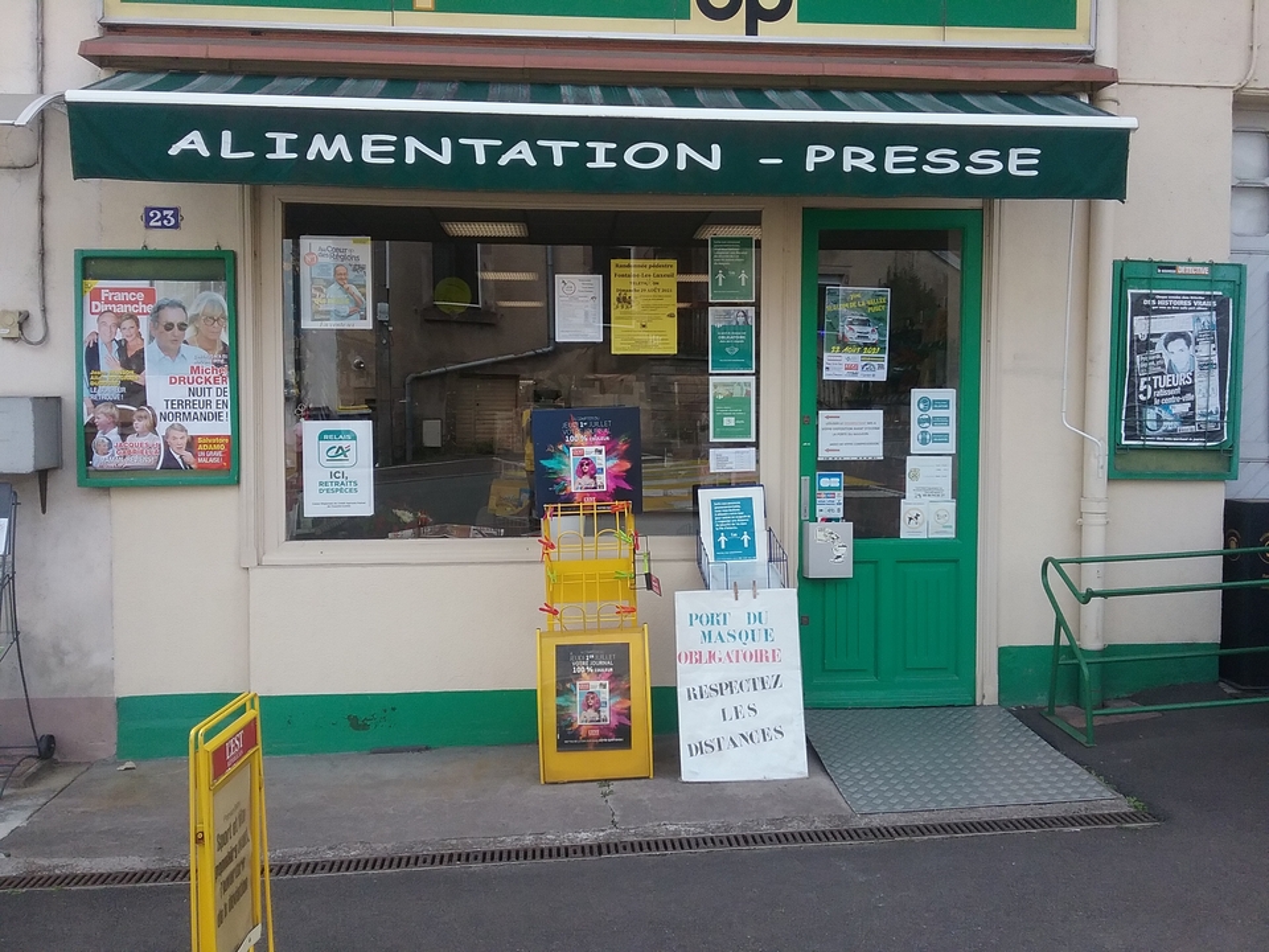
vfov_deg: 45.4
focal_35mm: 31
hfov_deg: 58.4
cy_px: 476
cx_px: 634
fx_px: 1136
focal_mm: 3.3
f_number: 2.2
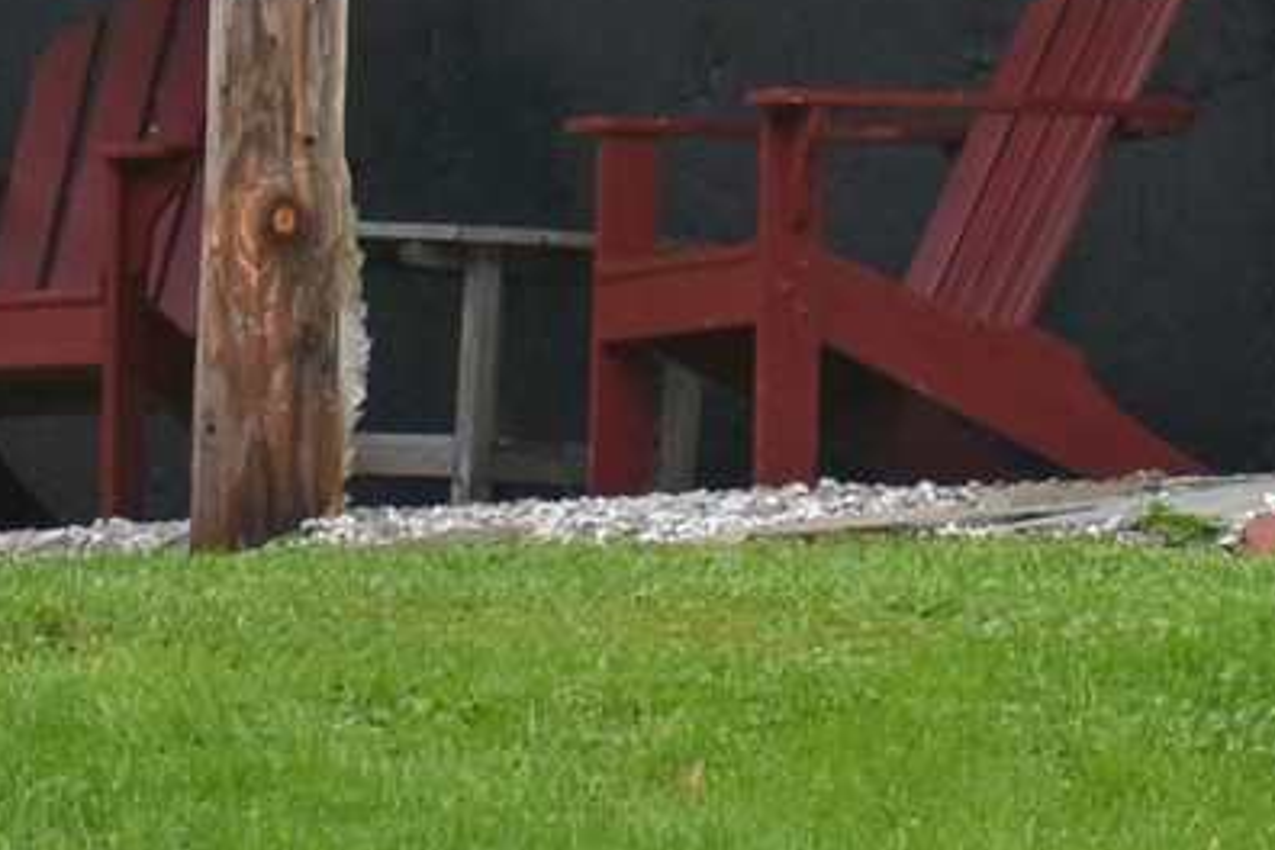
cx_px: 1529
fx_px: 18553
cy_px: -2212
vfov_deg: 2.6
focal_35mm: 524
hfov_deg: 3.9
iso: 100
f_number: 6.3
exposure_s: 1/250
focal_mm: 45
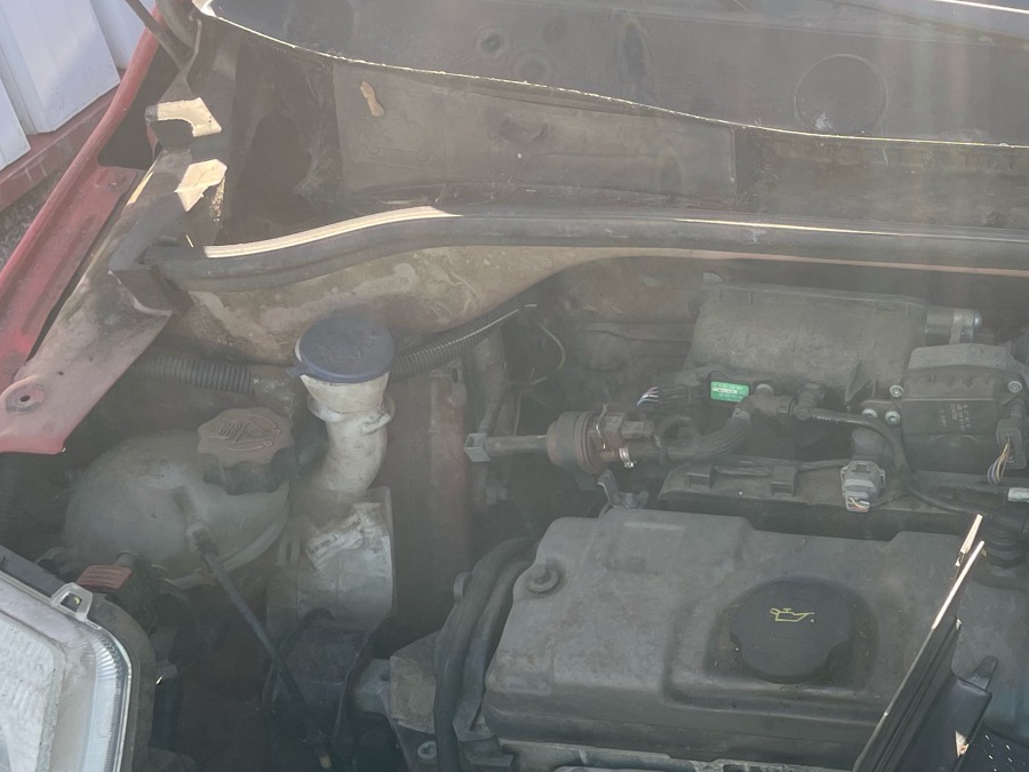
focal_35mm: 52
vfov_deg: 27.8
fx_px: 1546
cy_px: 525
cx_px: 1018
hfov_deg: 33.8
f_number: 1.6
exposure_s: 1/272
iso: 32
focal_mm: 4.2
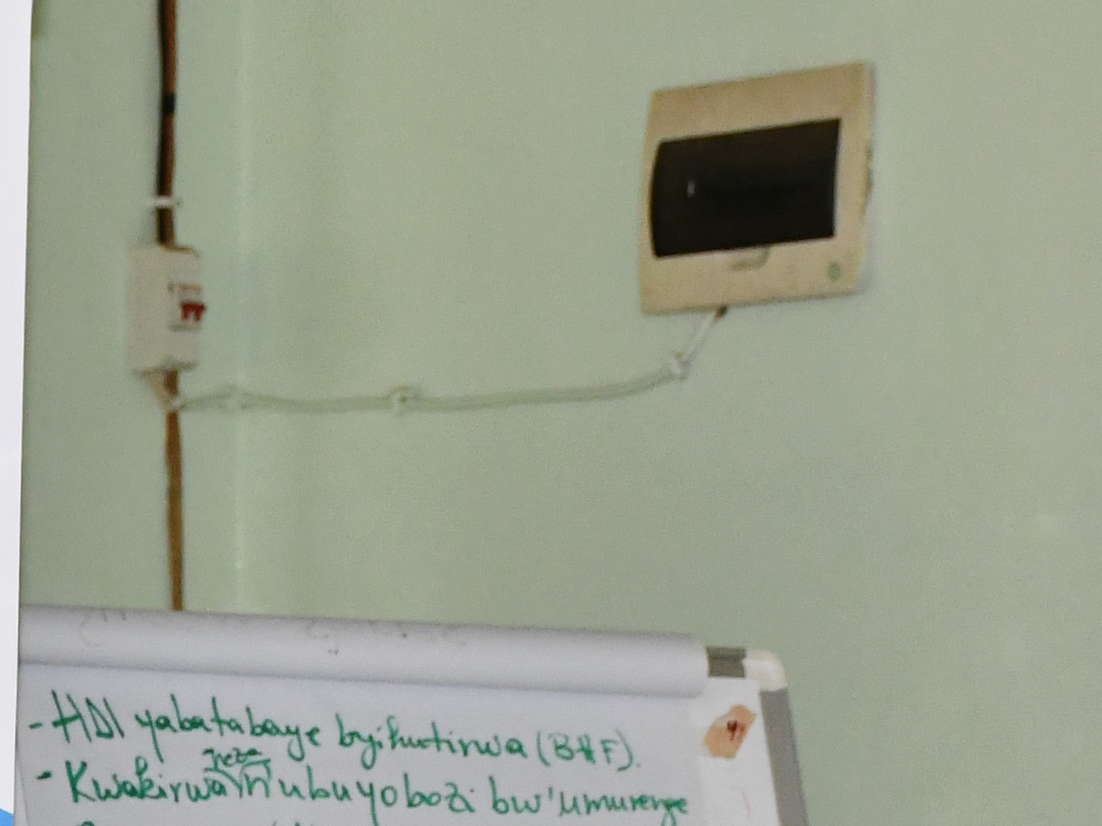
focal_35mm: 224
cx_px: 102
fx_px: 7130
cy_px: 1339
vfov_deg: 6.5
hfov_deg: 8.8
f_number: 6.3
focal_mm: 42
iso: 2000
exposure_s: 1/80
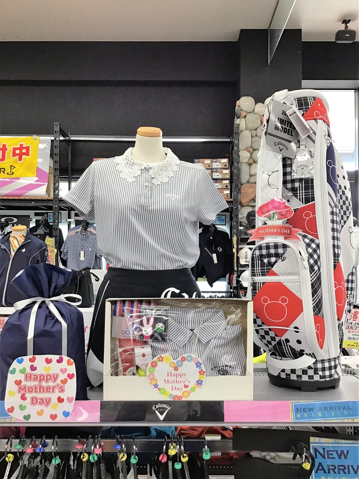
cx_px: 180
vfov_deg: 58.4
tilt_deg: +2.7
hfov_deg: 45.4
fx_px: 429
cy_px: 240
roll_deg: -0.5
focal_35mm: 31
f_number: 2.4
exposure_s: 1/33
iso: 40
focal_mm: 3.3
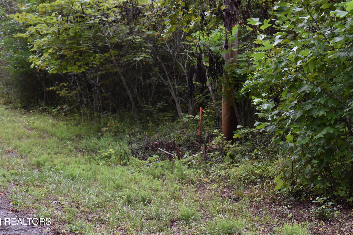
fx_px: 1105
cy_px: 76
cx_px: 224
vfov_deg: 12.1
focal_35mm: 113
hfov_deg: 18.1
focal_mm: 55
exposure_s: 1/250
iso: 450
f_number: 5.6
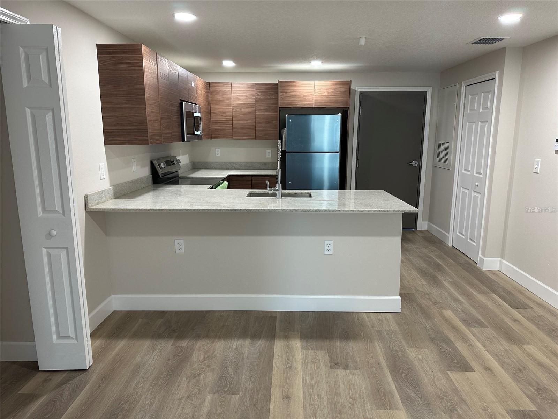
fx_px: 387
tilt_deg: -11.7
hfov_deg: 71.6
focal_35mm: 24
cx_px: 279
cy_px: 210
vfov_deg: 56.8
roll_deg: -0.4
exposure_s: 1/60
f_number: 1.78
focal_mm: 6.86
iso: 160
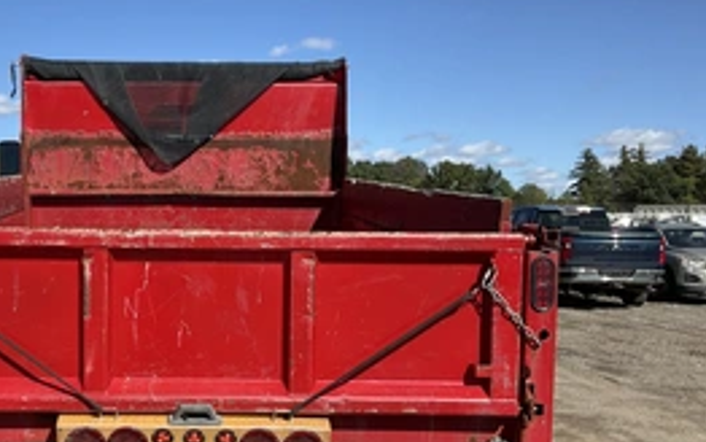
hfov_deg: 41.6
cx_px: 191
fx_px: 905
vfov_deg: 27.3
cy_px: 302
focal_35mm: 47
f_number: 1.8
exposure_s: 1/1786
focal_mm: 3
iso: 25
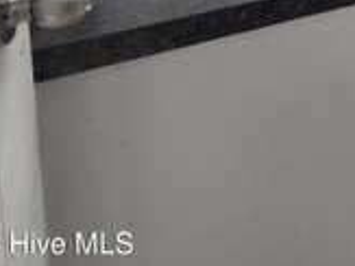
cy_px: -231
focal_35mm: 51
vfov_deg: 19.7
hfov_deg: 23.5
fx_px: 523
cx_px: 607
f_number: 2.2
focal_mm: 2.2
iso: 160
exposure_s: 1/120
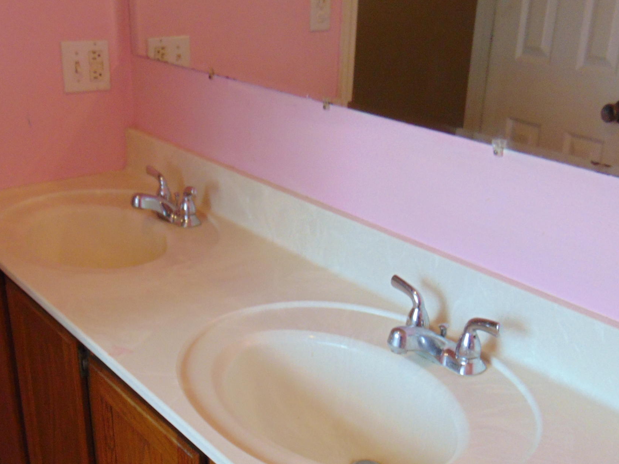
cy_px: 337
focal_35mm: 45
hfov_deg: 42.1
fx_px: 805
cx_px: 300
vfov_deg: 31.7
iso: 200
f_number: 3
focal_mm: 4.5
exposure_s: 1/30
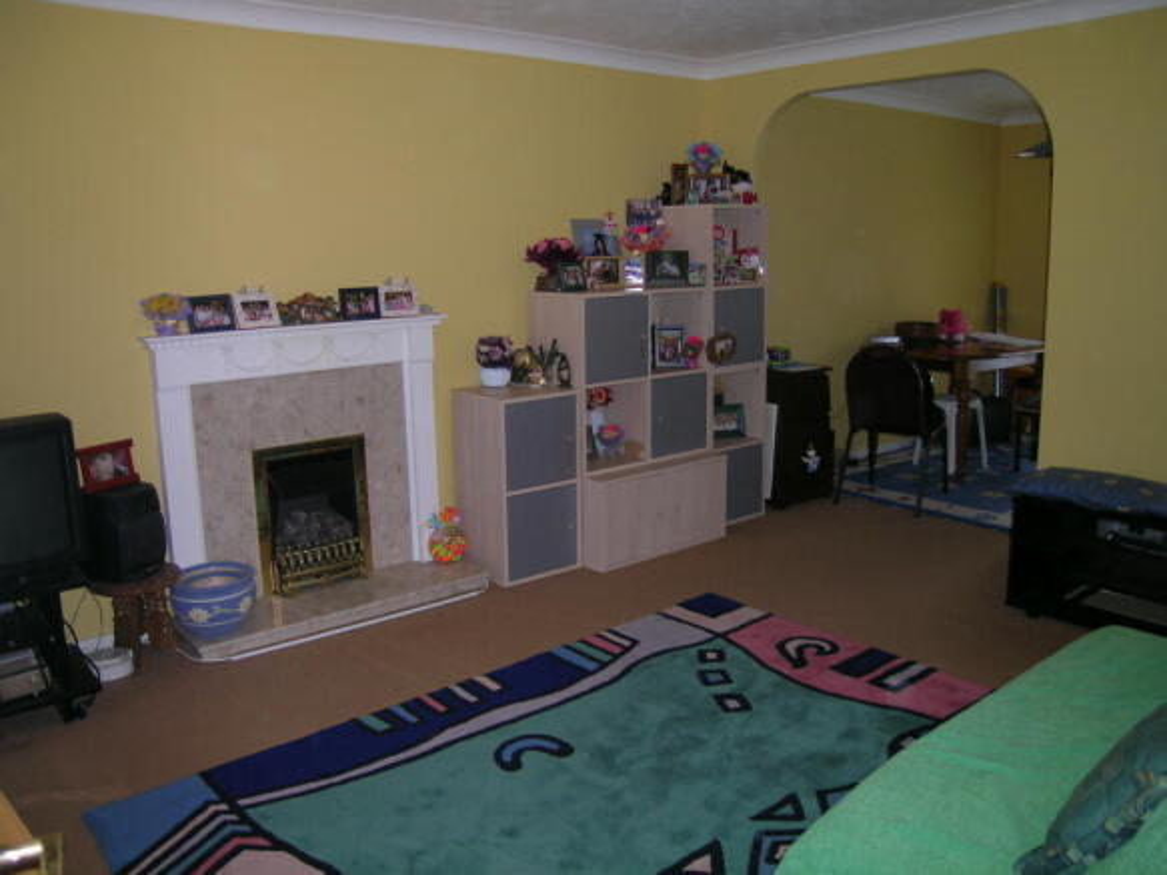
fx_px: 944
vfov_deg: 49.7
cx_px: 584
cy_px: 438
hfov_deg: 63.5
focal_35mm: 28
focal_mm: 5.8
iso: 50
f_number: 2.8
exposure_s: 1/60.1
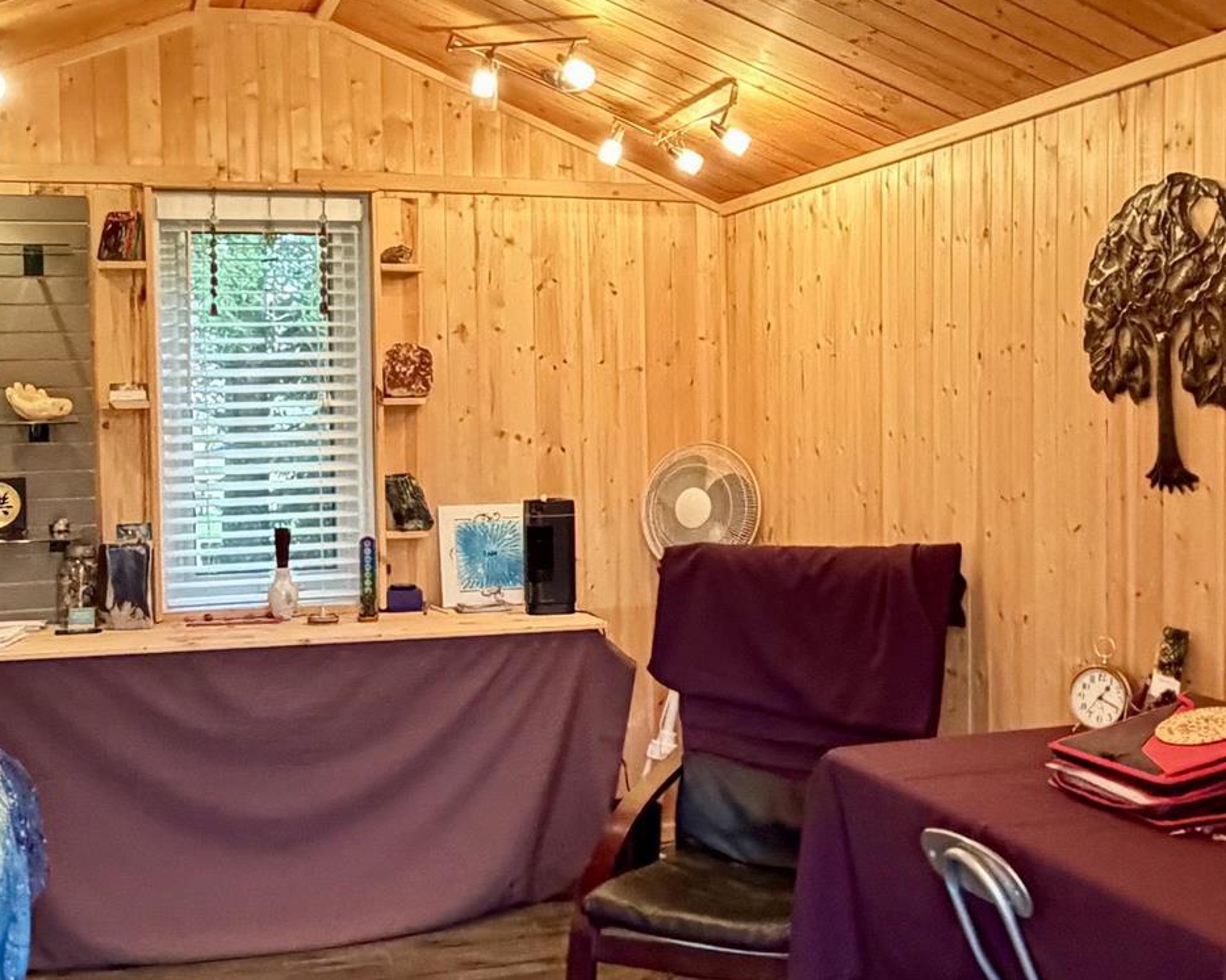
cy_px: 456
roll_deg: -0.4
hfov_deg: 41.1
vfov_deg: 33.4
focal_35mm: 45
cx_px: 689
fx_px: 1632
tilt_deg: -0.9
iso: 800
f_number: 2.2
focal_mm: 2.22
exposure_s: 1/60
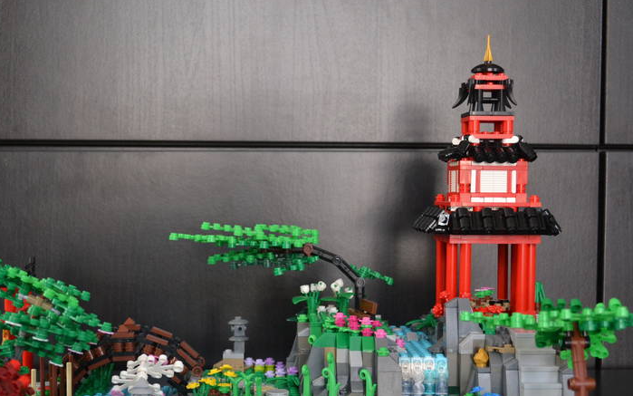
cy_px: 252
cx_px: 280
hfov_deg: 32.4
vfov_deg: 20.6
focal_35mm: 63
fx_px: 1087
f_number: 4.8
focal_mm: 32
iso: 1100
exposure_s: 1/30
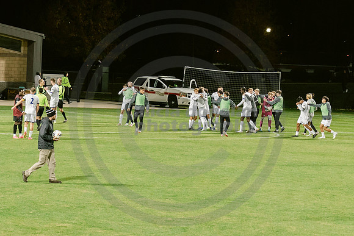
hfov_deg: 12.1
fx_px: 1671
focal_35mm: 170
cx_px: 236
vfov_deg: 8.1
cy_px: 113
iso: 2000
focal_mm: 70
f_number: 4
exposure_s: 1/160
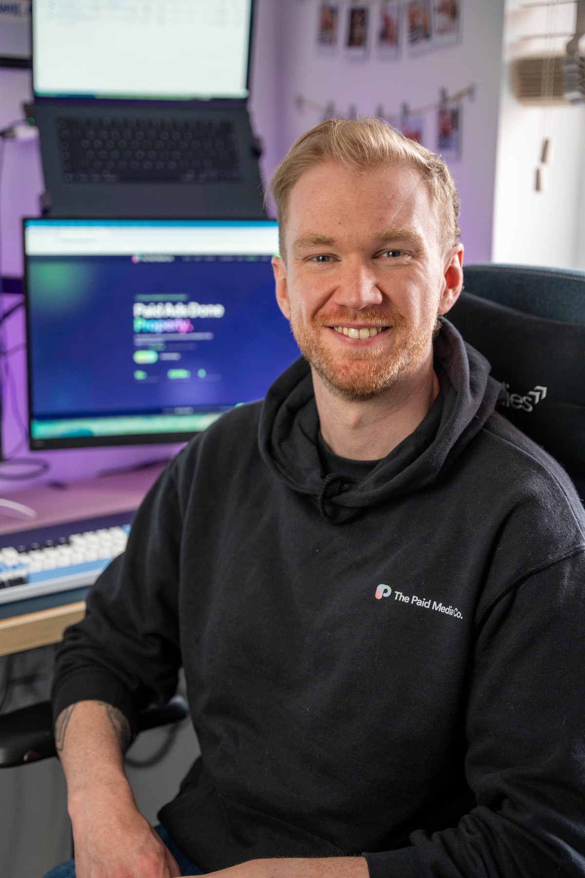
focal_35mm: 55
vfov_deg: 36.2
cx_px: 292
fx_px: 1343
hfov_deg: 24.6
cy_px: 439
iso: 800
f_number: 2.8
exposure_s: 1/250
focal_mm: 55.1
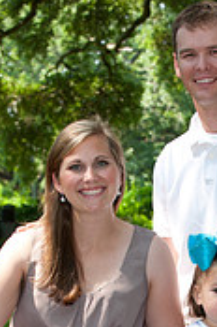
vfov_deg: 10.5
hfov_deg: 7.1
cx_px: 179
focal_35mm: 193
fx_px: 1752
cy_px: 389
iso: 250
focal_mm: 75
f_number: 5.6
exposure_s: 1/125
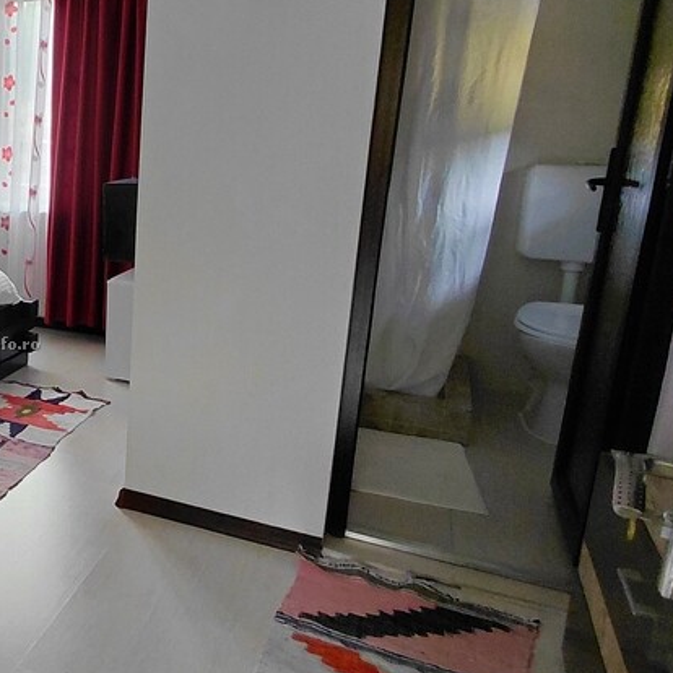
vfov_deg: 47.1
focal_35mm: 35
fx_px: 770
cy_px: 301
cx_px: -31
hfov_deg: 40.1
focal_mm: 1.64
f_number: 2.2
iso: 250
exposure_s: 1/30
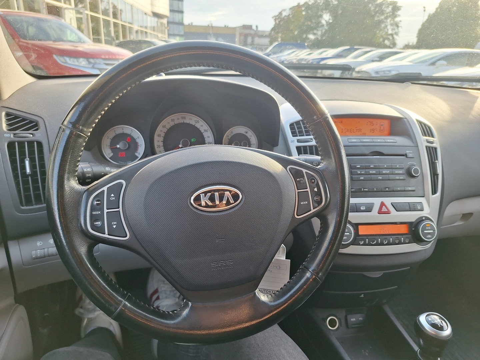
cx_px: 240
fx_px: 319
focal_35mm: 23
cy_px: 180
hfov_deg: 73.9
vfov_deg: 58.9
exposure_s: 1/106
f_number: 1.8
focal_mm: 5.54
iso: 40
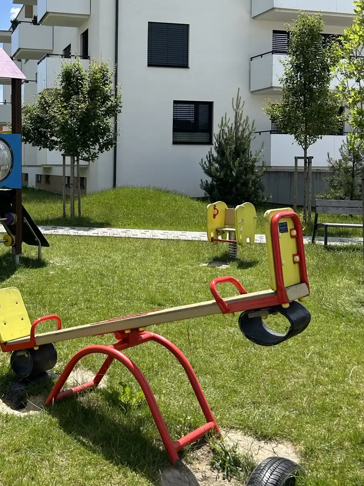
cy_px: 178
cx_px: 81
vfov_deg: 44.4
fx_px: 589
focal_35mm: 42
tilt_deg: -0.1
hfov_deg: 33.5
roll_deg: -0.9
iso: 50
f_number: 1.5
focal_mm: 5.7
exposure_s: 1/3356
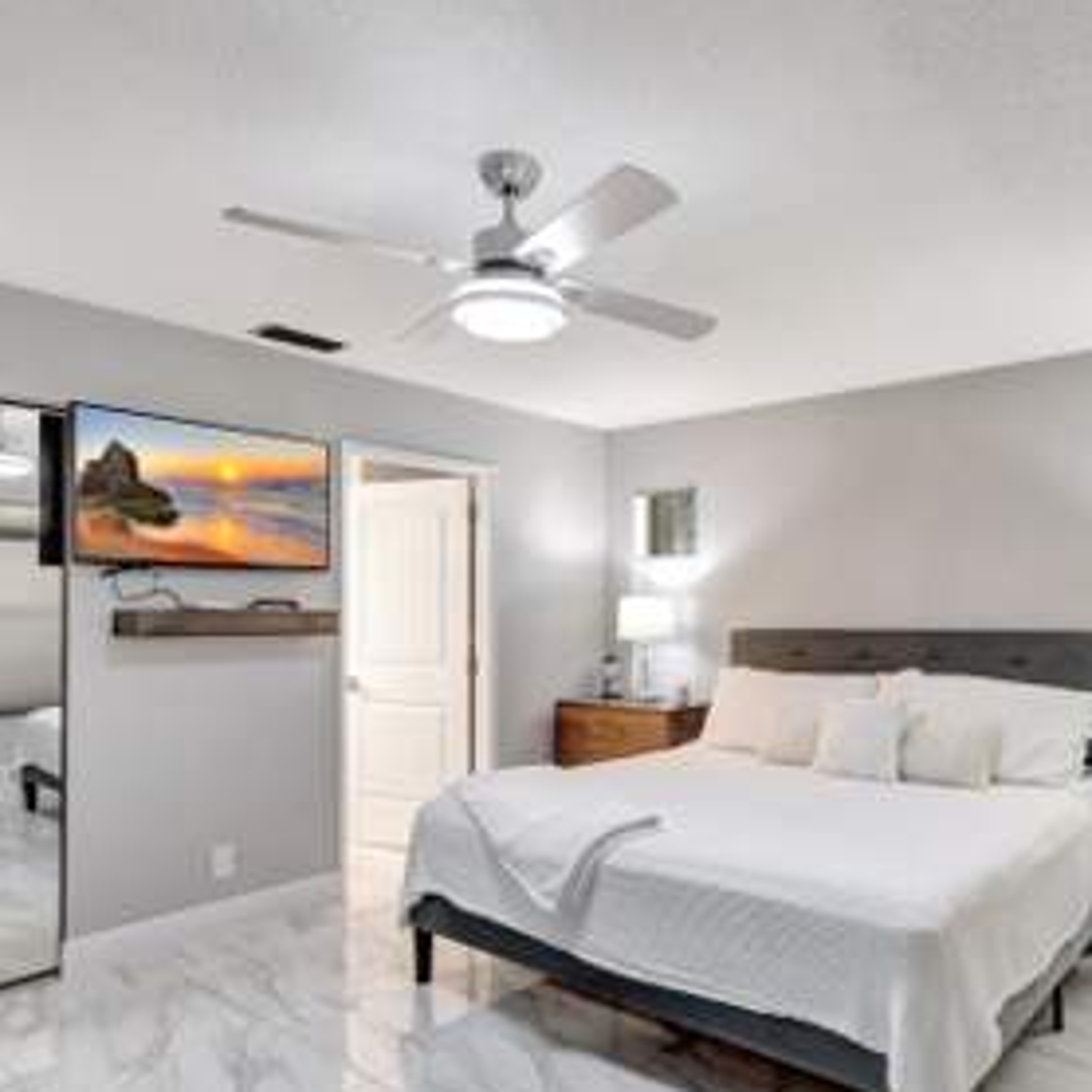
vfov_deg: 69.4
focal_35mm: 22
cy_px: 611
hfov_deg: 68.5
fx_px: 785
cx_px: 687
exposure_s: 1/10
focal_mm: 10
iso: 1000
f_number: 8
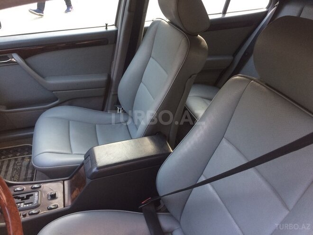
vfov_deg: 48.2
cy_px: 118
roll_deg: -1.5
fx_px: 262
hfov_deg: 61.7
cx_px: 156
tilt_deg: -34.1
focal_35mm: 29
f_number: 2.2
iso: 50
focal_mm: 4.15
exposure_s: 1/33
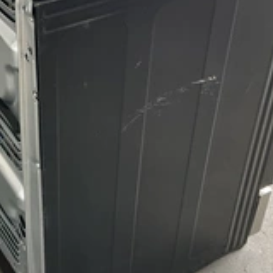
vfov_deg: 26.7
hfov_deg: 26.4
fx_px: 571
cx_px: 53
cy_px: 85
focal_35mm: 64
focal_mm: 3
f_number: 1.8
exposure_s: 1/122
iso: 64
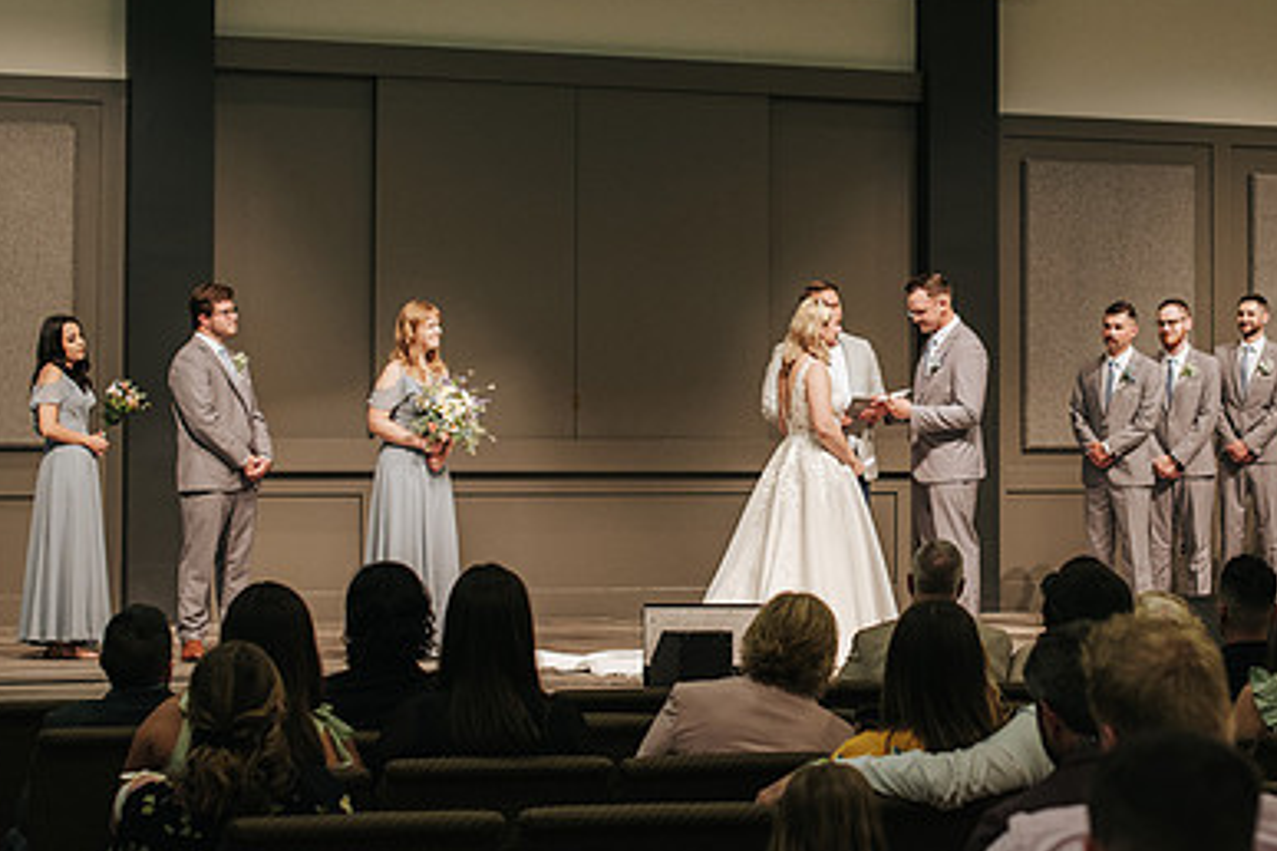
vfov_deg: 14.8
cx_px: 898
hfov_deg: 22.0
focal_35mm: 92
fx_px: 3263
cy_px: 320
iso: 1000
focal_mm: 50
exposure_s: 1/200
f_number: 3.2
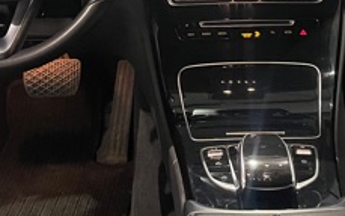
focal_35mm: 77
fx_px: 724
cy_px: -44
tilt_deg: -16.9
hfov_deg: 26.7
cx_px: 220
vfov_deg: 16.2
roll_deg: +0.1
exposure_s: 1/50
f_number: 1.6
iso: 400
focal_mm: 4.2
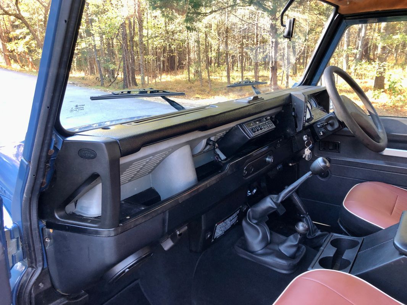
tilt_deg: -16.7
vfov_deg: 49.8
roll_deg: +0.0
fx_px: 329
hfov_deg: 63.4
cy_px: 152
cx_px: 204
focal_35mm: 28
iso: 32
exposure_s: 1/24
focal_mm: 3.99
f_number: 1.8
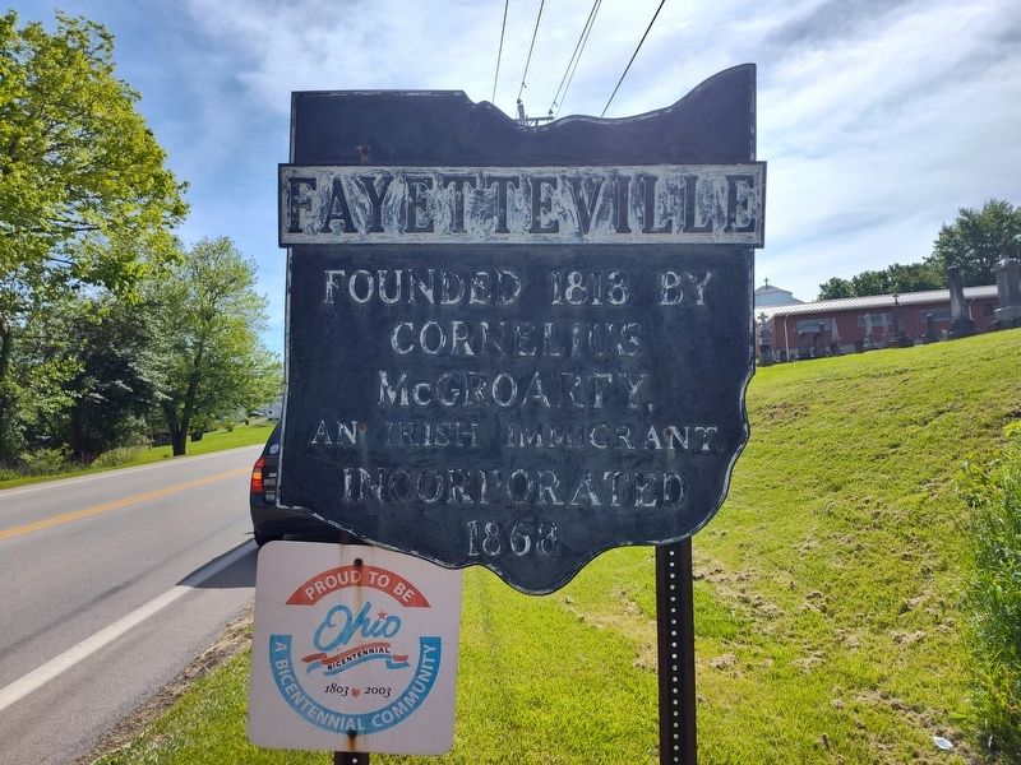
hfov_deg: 73.9
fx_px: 678
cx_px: 510
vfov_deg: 58.9
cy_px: 382
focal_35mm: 23
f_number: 1.8
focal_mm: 5.56
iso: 100
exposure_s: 1/2056
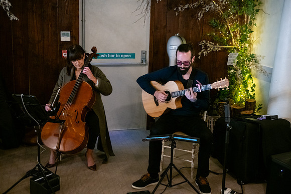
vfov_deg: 29.9
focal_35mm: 45
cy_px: 97
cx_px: 146
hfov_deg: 43.6
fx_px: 364
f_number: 3.5
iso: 2000
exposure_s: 1/160
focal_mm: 45
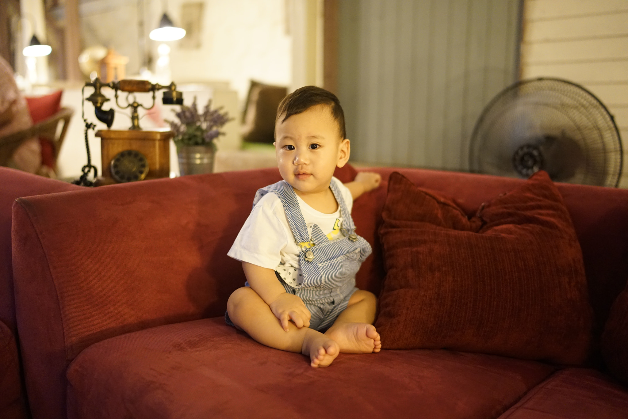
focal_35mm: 35
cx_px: 314
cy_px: 210
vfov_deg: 37.9
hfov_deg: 54.4
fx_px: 611
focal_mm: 35
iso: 3200
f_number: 1.4
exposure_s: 1/200
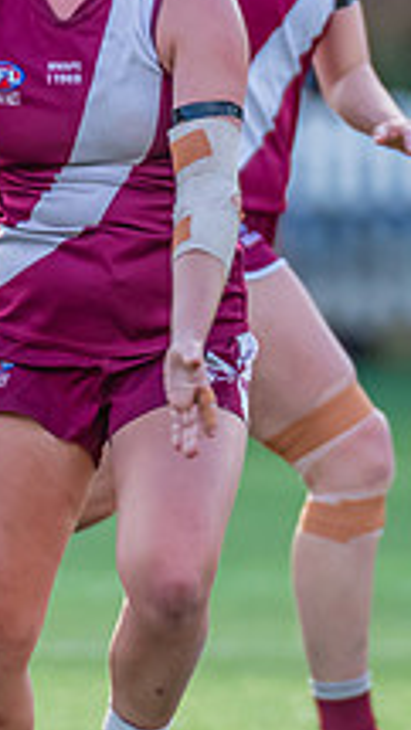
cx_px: 83
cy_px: 259
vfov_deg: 1.4
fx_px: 29805
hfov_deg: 0.8
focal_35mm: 1539
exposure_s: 1/1000
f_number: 4
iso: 900
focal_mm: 360
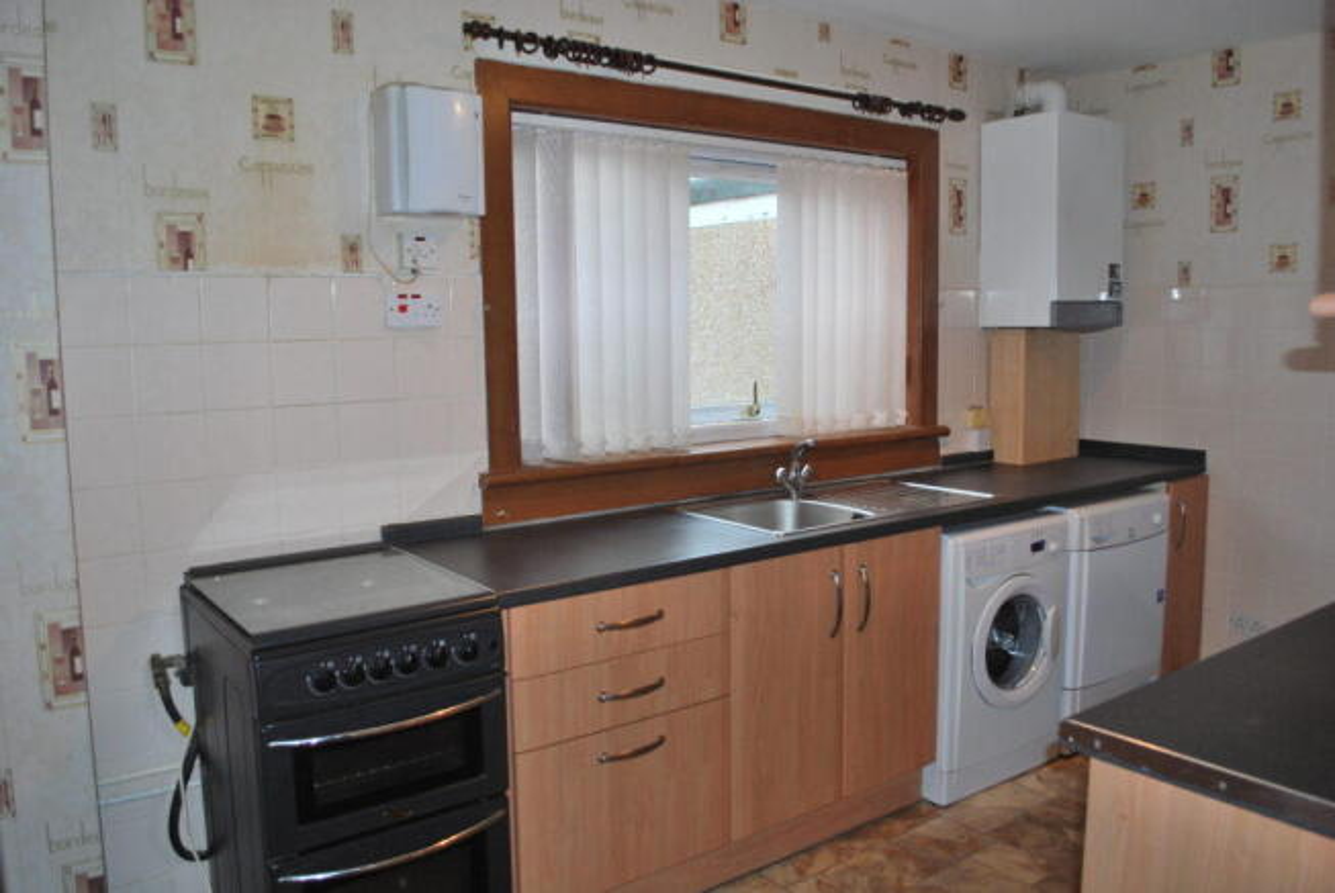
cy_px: 446
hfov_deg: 67.3
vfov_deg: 48.0
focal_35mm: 27
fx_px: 1002
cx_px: 668
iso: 200
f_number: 3.5
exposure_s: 1/60
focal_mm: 18
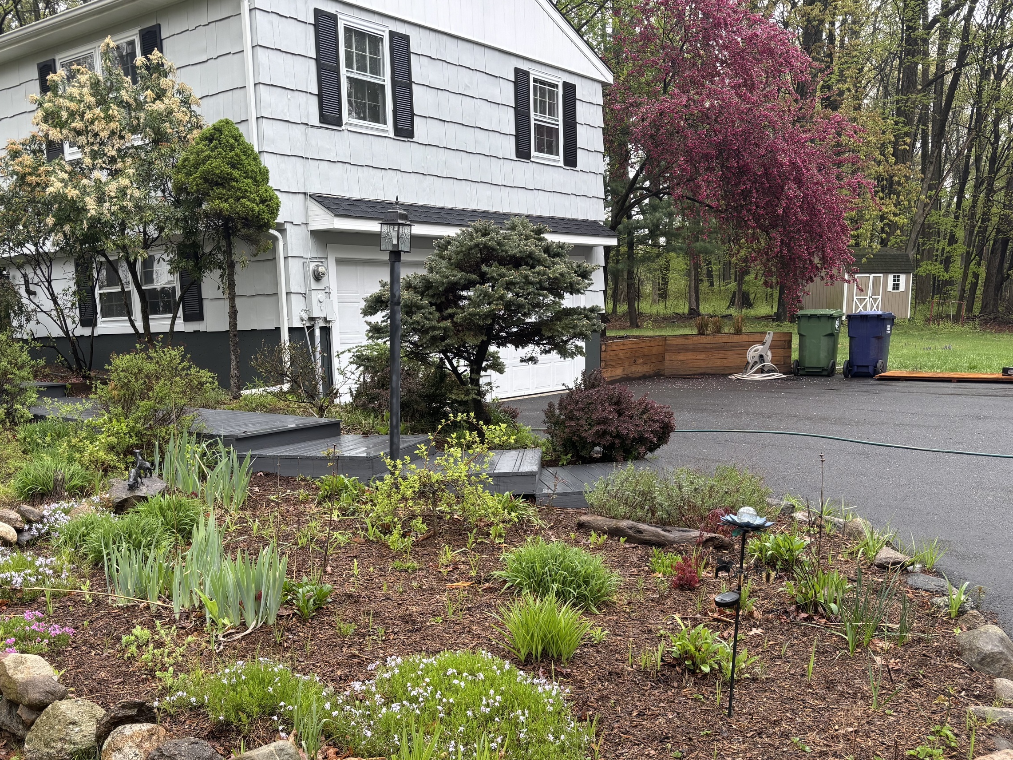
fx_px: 1024
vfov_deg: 40.3
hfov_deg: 52.4
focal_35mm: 35
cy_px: 496
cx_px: 431
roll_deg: +2.3
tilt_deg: -9.2
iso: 40
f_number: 1.6
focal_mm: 5.96
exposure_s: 1/181
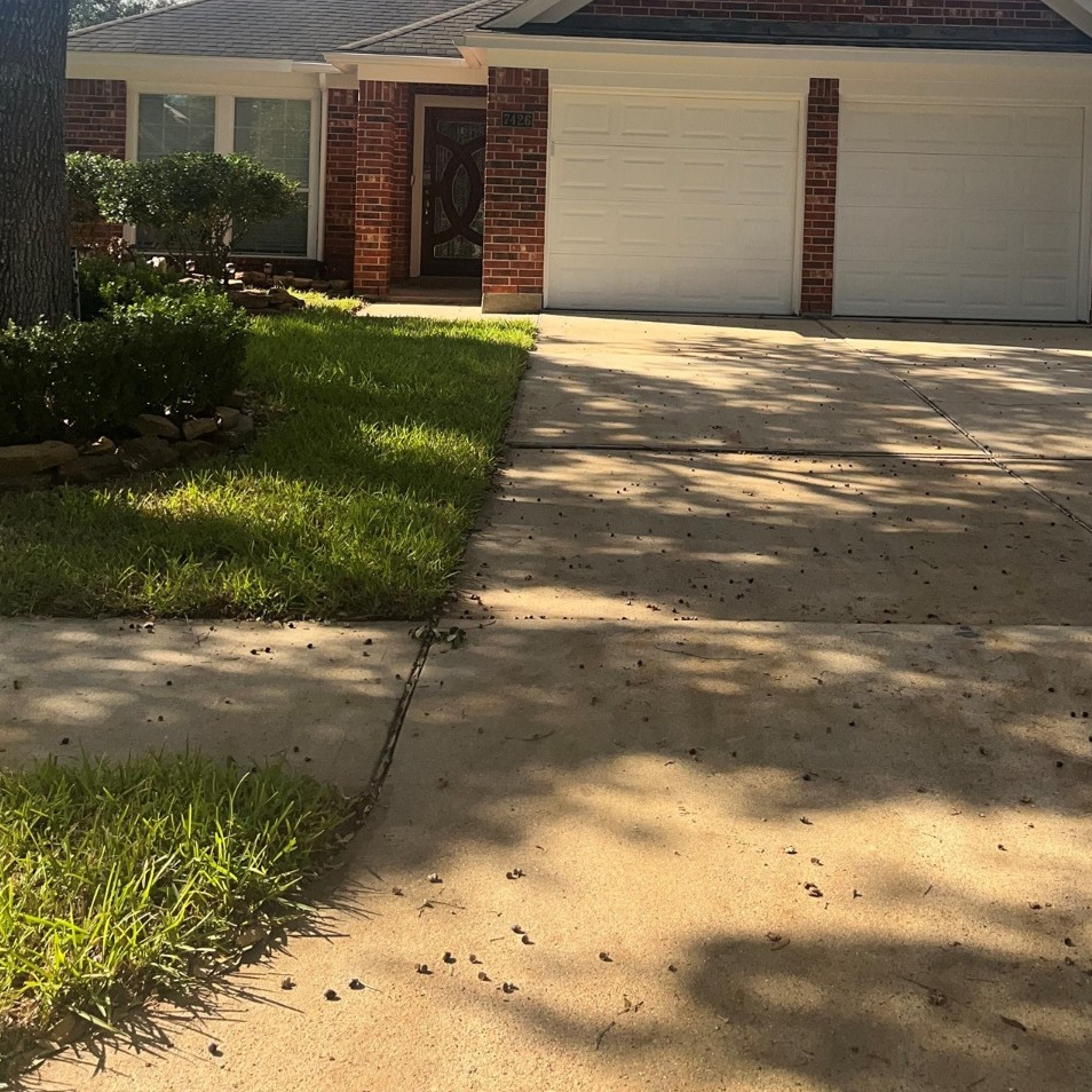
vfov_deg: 43.0
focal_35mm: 37
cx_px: 643
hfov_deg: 44.7
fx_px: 1321
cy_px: 229
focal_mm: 5.7
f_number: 1.5
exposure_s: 1/5076
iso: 32
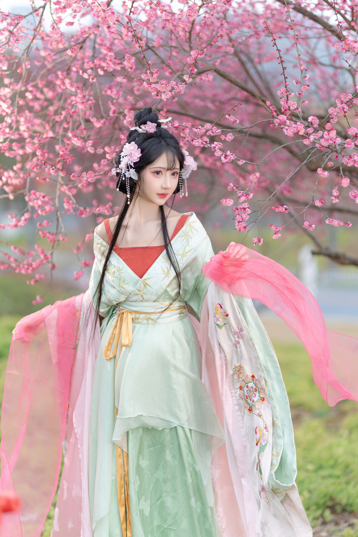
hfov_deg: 16.1
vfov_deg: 23.9
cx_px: 179
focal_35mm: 85
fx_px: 1268
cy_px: 268
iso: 100
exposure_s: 1/500
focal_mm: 85
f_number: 1.4
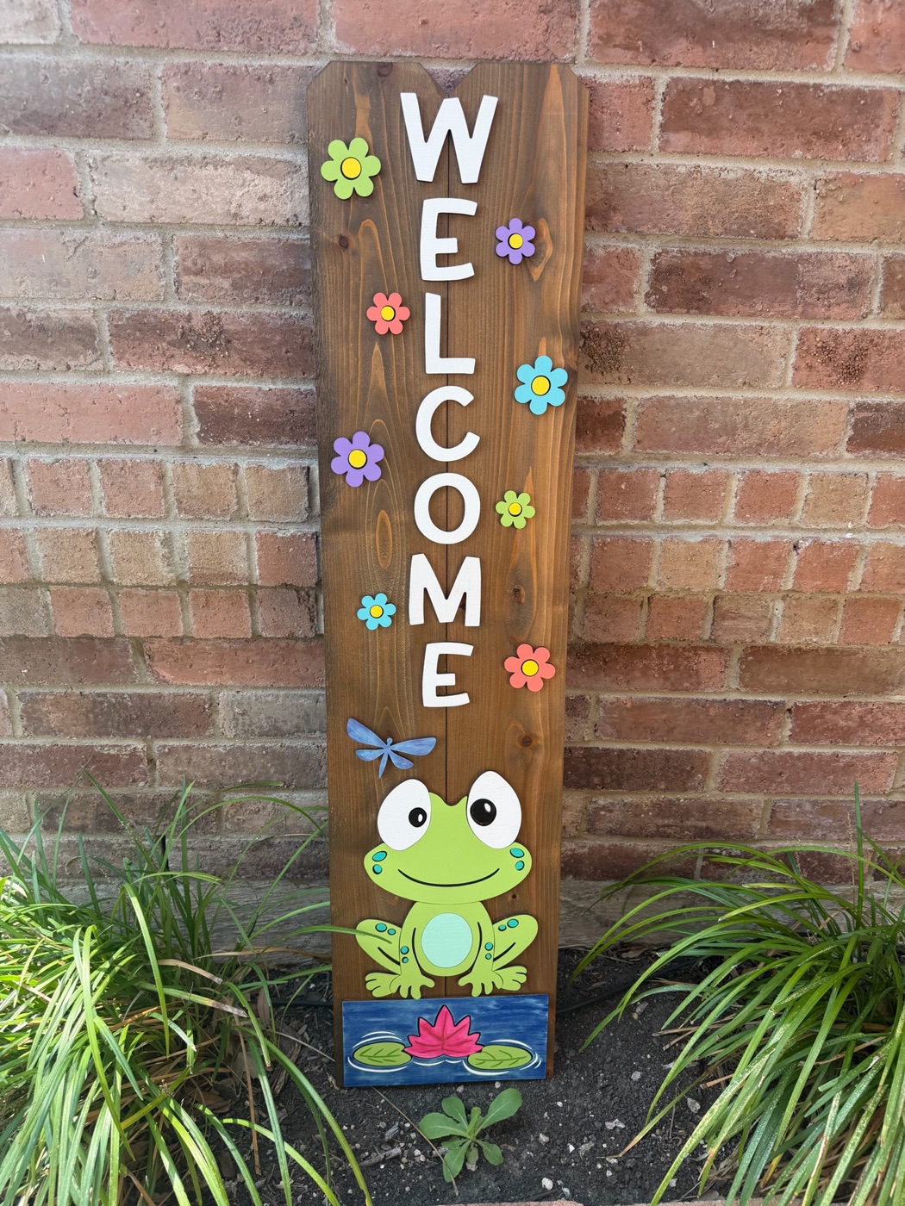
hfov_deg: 56.8
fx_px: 837
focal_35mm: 24
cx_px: 452
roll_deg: -1.7
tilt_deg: -23.1
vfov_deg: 71.6
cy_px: 603
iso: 80
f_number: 1.78
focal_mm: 6.76
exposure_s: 1/325
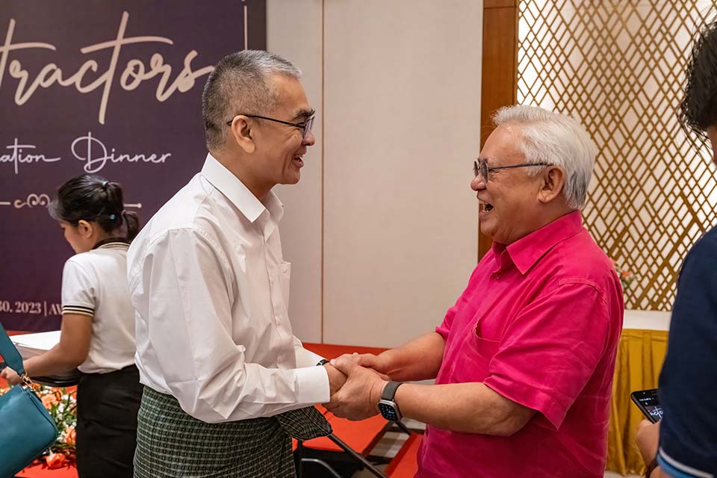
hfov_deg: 49.6
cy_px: 239
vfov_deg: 34.2
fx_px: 777
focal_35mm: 39
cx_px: 358
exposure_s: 1/200
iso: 11400
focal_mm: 39
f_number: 6.3
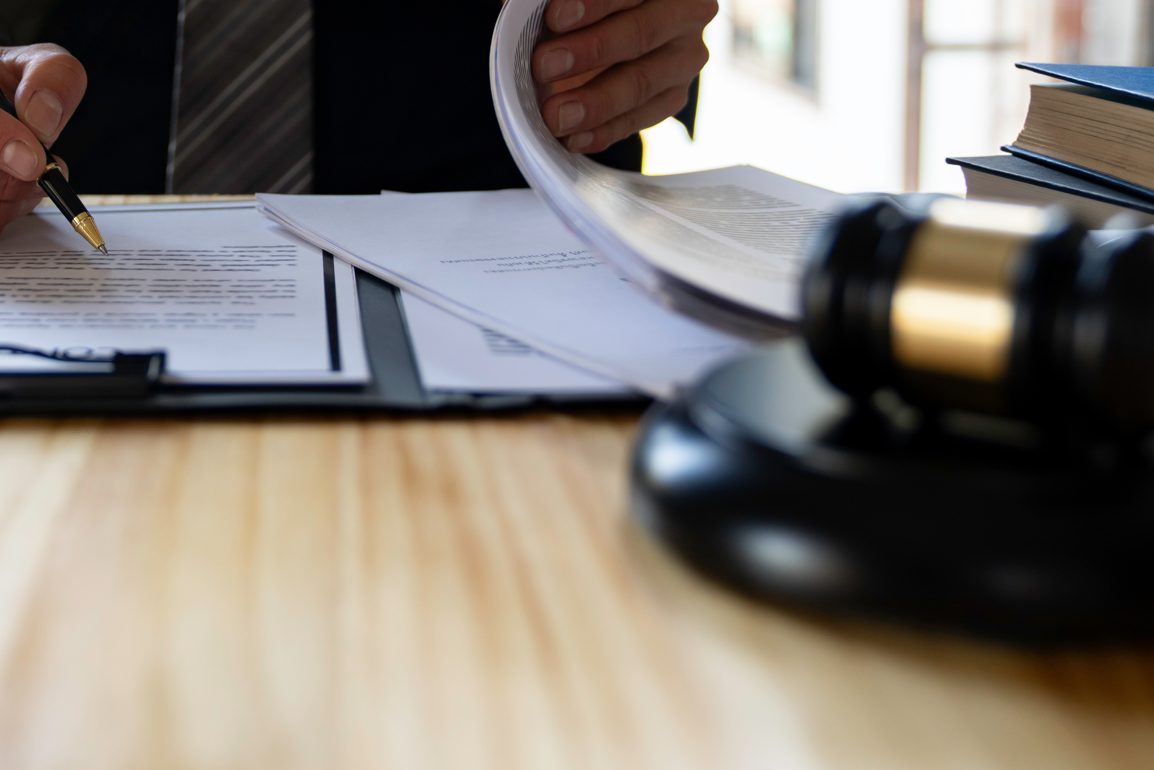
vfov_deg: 21.8
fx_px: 1955
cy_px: 104
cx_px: 277
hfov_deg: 32.2
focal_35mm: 61
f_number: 2.8
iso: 250
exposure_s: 1/125
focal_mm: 34
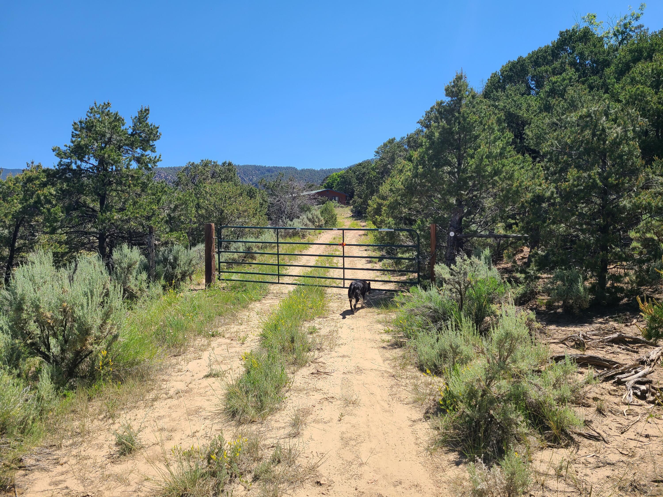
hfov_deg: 67.3
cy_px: 248
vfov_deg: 53.1
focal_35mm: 26
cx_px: 332
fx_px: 498
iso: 40
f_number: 1.8
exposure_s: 1/1889
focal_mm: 5.4
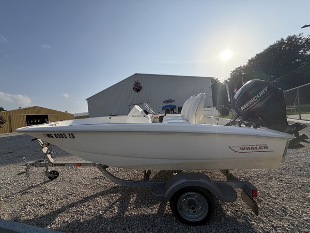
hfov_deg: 102.1
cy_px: 116
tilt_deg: -0.7
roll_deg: +5.6
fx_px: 125
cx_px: 155
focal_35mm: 14
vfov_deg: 85.7
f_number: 2.2
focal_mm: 2.22
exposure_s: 1/1656
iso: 32
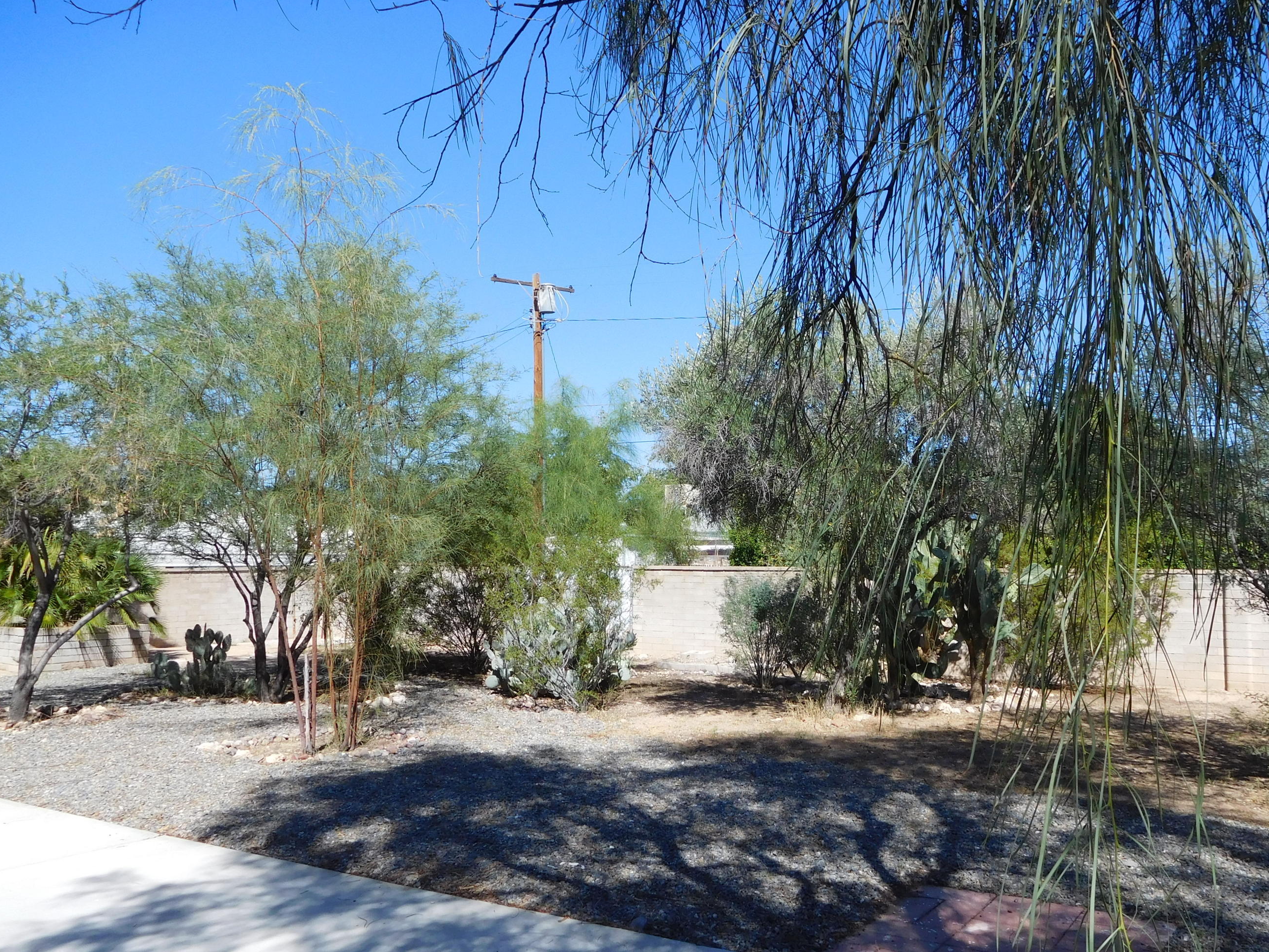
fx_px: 1063
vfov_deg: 48.2
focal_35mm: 29
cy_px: 479
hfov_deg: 61.5
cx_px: 702
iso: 125
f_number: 3.4
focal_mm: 4.5
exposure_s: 1/1000
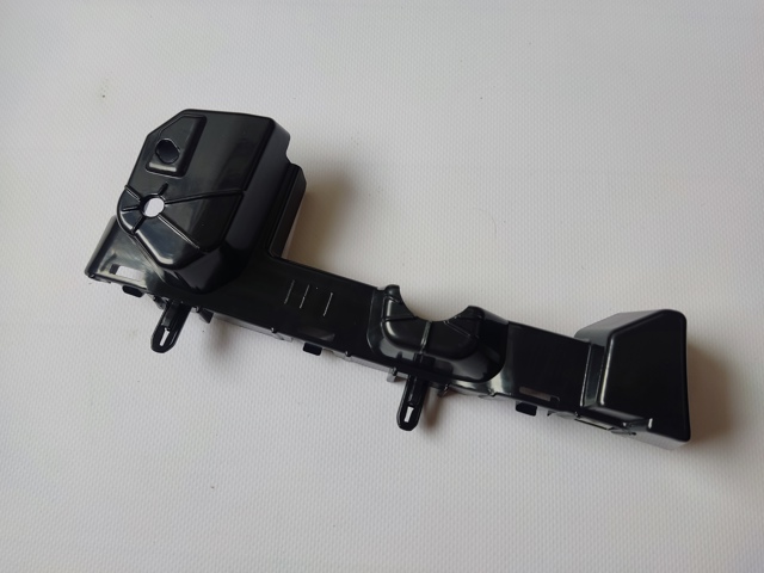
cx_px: 382
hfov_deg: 69.4
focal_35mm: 25
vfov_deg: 54.9
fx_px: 552
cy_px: 286
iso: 129
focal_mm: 4.71
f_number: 1.79
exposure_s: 1/50
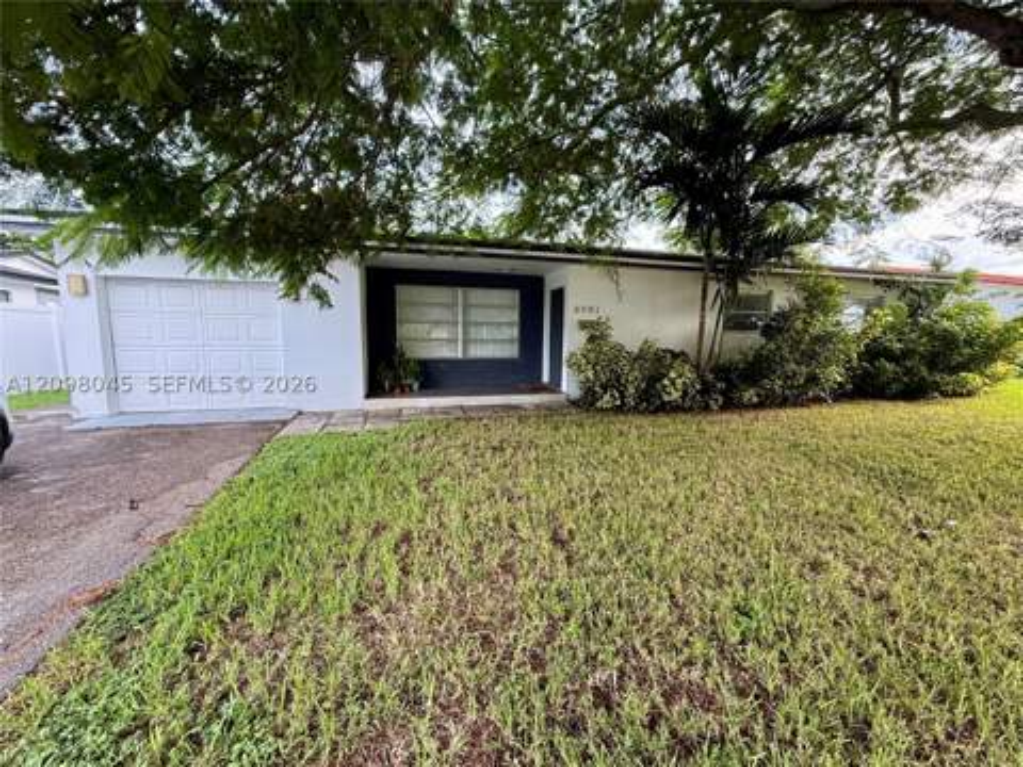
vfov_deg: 85.7
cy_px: 384
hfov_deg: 102.1
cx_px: 512
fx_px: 414
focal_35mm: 14
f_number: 2.2
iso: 125
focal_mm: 2.22
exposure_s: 1/99
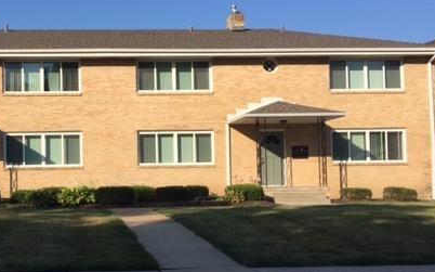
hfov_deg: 39.7
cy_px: 166
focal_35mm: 49
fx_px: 581
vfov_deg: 26.3
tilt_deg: +2.0
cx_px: 96
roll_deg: +1.2
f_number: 2.2
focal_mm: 4.15
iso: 32
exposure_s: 1/1799
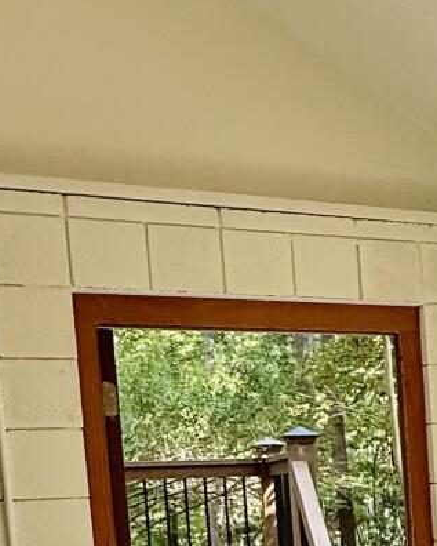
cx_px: 718
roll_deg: +2.4
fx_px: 1115
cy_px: 582
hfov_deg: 18.6
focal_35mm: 69
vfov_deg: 25.7
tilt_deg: -3.3
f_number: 2.2
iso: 64
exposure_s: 1/257
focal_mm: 2.22
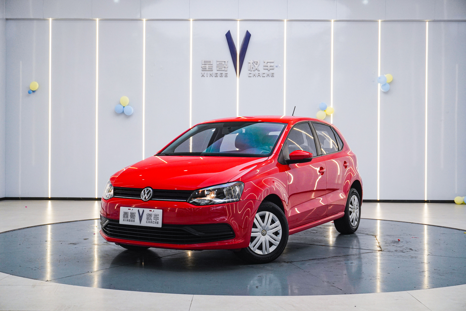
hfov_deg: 42.3
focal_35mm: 46
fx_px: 602
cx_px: 233
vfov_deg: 28.9
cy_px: 156
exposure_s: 1/80
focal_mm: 31
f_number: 6.3
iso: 800
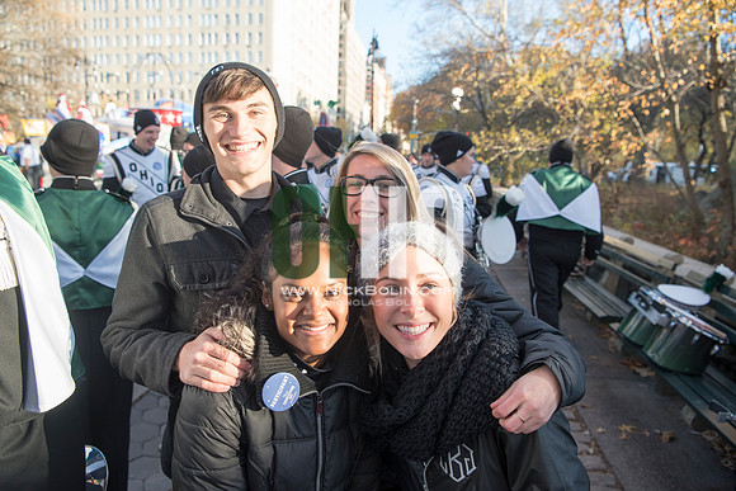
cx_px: 368
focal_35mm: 24
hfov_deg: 73.7
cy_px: 246
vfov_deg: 53.2
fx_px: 491
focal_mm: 24
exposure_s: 1/500
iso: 400
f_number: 4
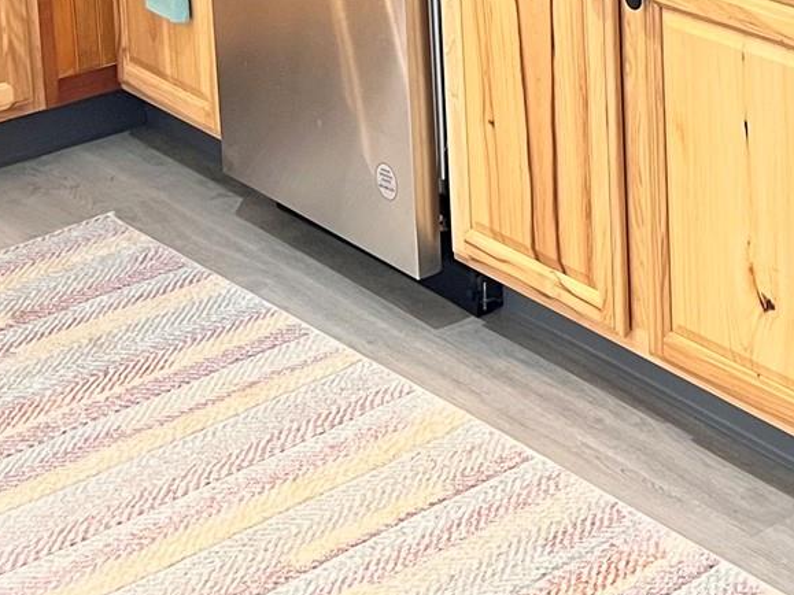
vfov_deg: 14.8
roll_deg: +1.4
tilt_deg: -9.7
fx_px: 2110
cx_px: 861
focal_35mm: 92
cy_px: -339
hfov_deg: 20.4
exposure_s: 1/60
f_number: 1.5
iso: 320
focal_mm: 5.7
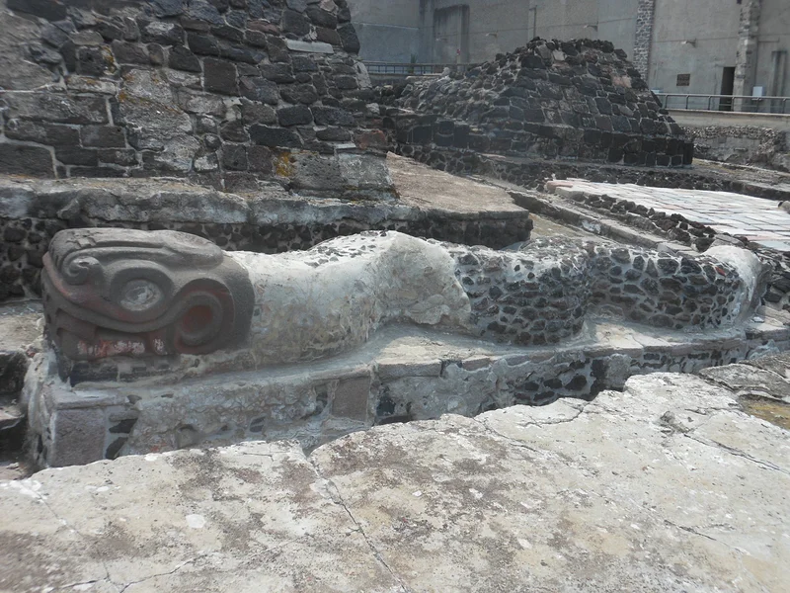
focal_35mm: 43
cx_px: 395
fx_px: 981
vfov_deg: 33.6
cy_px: 296
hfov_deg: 43.9
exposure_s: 1/320
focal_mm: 7.7
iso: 80
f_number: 3.8
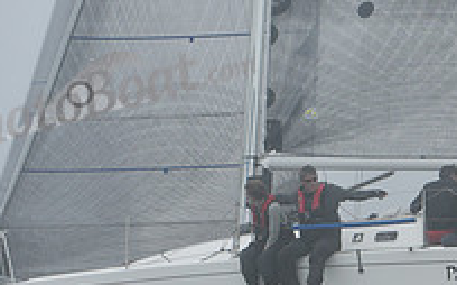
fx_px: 2886
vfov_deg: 5.6
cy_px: 183
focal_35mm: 232
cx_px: 374
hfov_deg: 9.0
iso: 250
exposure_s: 1/800
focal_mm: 80
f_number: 9
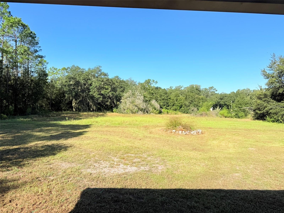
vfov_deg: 56.8
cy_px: 106
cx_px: 142
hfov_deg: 71.6
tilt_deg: +0.2
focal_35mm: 24
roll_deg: -3.2
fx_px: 197
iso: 80
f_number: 1.78
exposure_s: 1/4167
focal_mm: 6.76
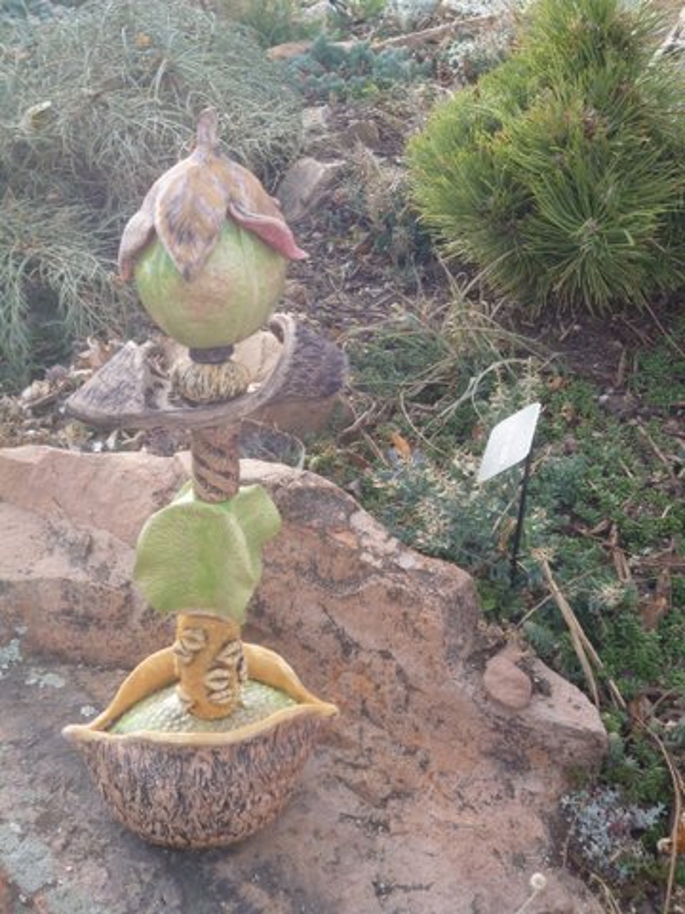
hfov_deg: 30.3
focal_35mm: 48
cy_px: 457
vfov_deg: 39.7
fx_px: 1266
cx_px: 342
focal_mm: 8.6
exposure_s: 1/100
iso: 100
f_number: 4
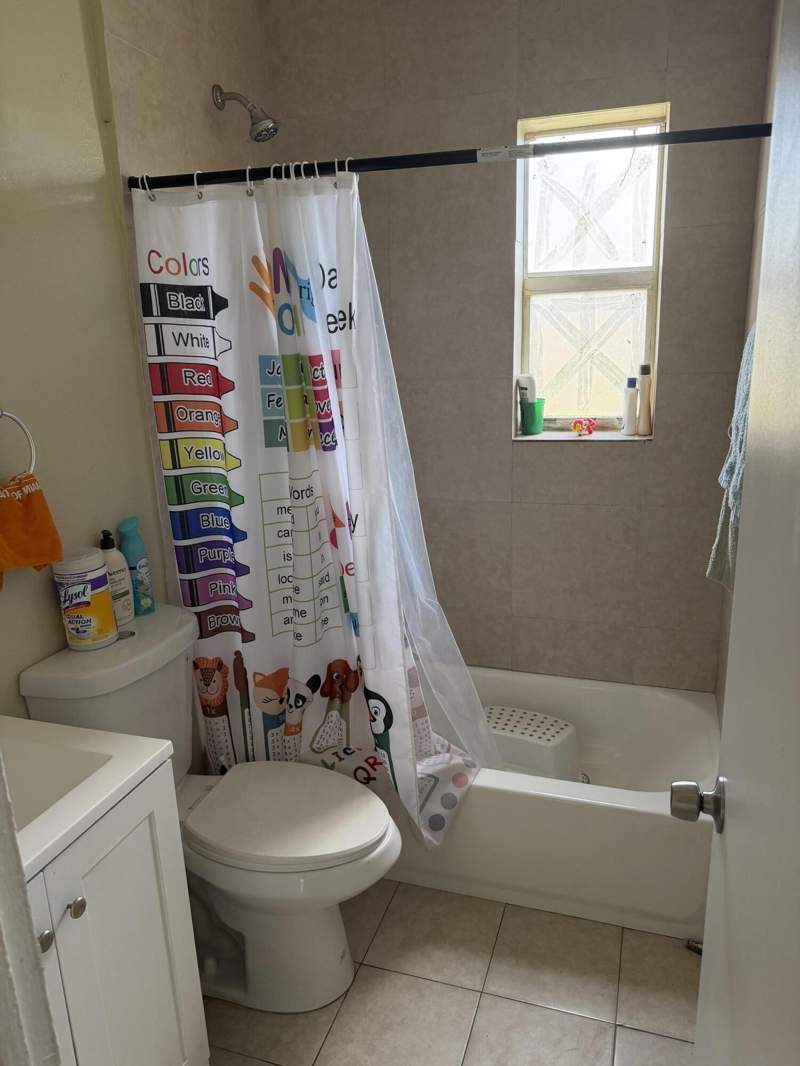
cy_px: 533
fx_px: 739
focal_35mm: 24
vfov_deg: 71.6
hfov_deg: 56.8
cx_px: 400
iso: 200
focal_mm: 6.76
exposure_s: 1/81
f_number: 1.78
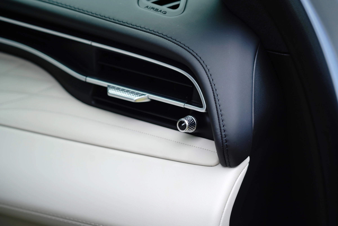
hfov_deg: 19.8
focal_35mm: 103
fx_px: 967
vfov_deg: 13.3
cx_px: 169
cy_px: 113
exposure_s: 1/320
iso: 125
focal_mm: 103
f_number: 4
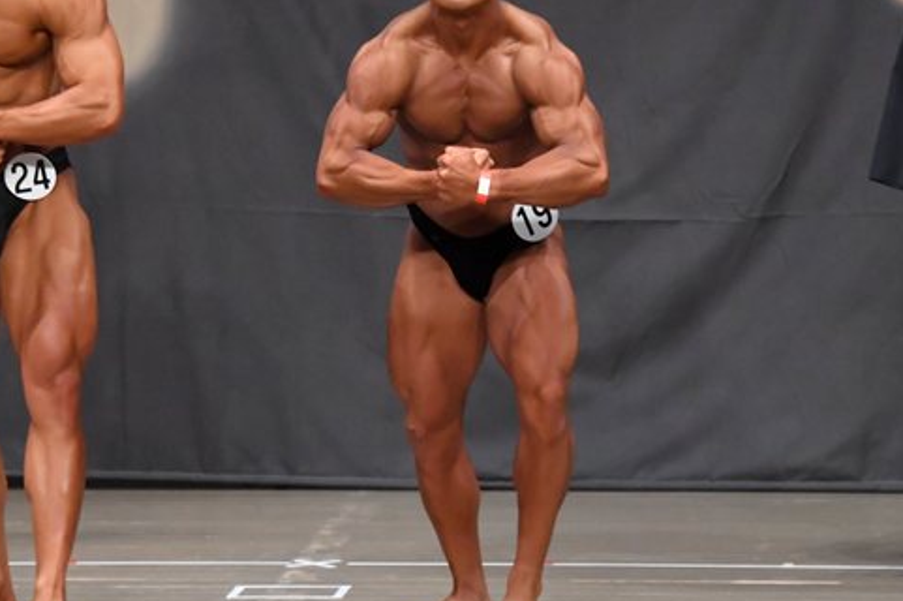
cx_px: 286
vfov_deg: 3.9
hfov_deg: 5.9
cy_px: 208
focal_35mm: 350
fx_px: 8773
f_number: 5.6
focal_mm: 145
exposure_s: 1/400
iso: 6400
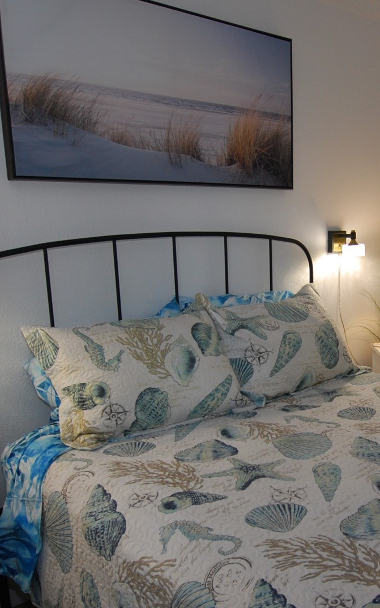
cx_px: 302
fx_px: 589
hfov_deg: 34.7
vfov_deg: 54.3
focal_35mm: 36
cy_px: 361
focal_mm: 11.5
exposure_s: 1/125
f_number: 3.5
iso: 400
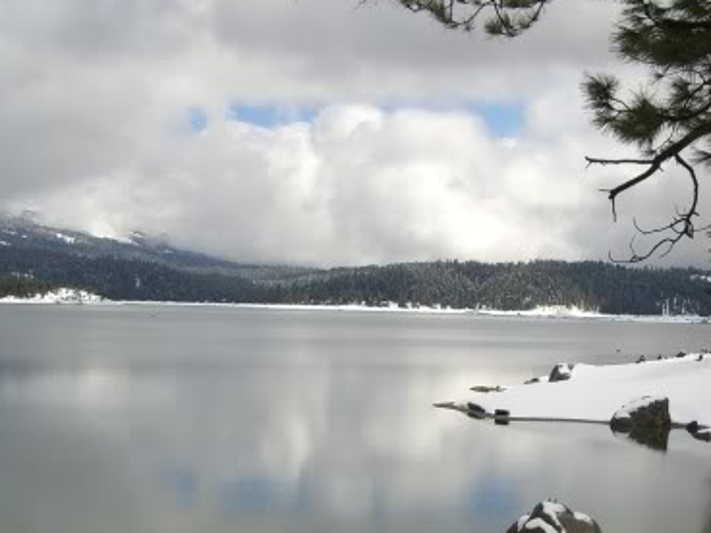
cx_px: 500
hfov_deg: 29.1
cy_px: 323
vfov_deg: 22.2
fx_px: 1356
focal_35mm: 66
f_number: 4.3
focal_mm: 6.2
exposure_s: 1/1600
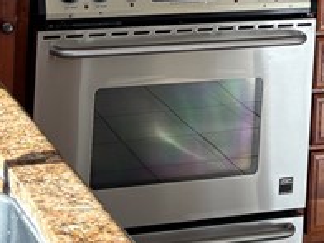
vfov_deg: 10.2
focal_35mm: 136
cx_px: 311
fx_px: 1273
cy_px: -213
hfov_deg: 14.3
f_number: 1.6
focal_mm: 5.96
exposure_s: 1/122
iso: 40
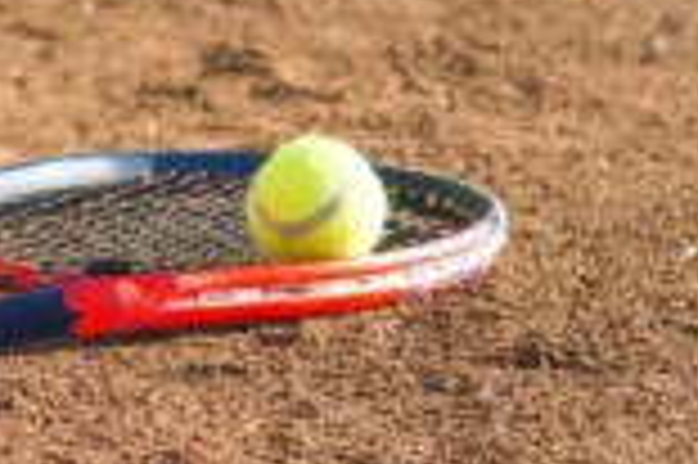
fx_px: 8154
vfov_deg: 3.2
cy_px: -572
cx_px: -369
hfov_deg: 4.9
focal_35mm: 421
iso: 100
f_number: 4
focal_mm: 85
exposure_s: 1/500
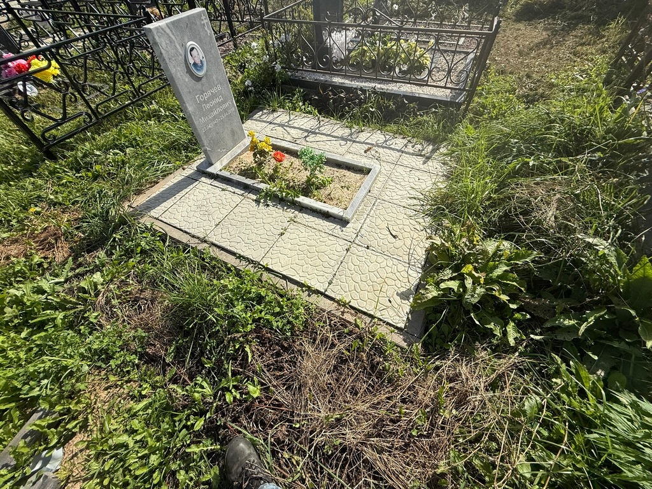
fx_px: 264
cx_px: 326
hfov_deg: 102.1
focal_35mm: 14
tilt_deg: -49.7
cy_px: 244
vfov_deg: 85.7
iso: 50
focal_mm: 2.22
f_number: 2.2
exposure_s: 1/3460
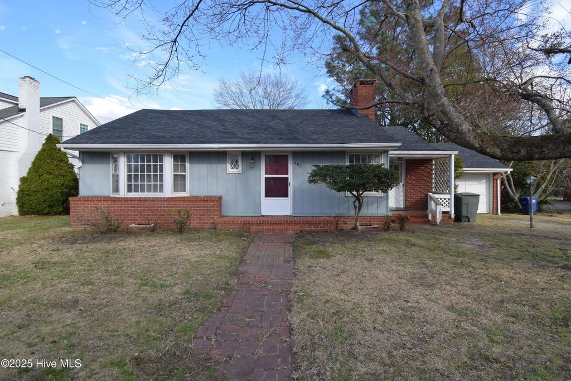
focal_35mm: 16
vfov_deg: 73.8
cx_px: 286
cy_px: 190
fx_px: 254
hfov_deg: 96.7
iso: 280
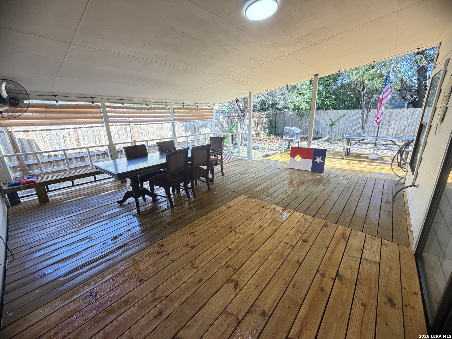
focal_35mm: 14
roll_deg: +2.1
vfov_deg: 85.7
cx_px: 226
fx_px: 183
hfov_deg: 102.1
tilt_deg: -16.1
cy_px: 170
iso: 160
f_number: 2.2
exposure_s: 1/120
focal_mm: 2.22
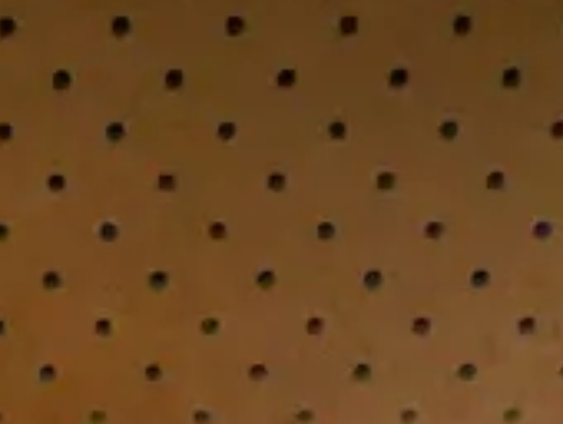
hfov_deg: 9.5
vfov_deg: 6.6
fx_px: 3339
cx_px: -146
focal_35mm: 205
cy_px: 1250
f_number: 4.1
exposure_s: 1/40
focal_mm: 17
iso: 3200
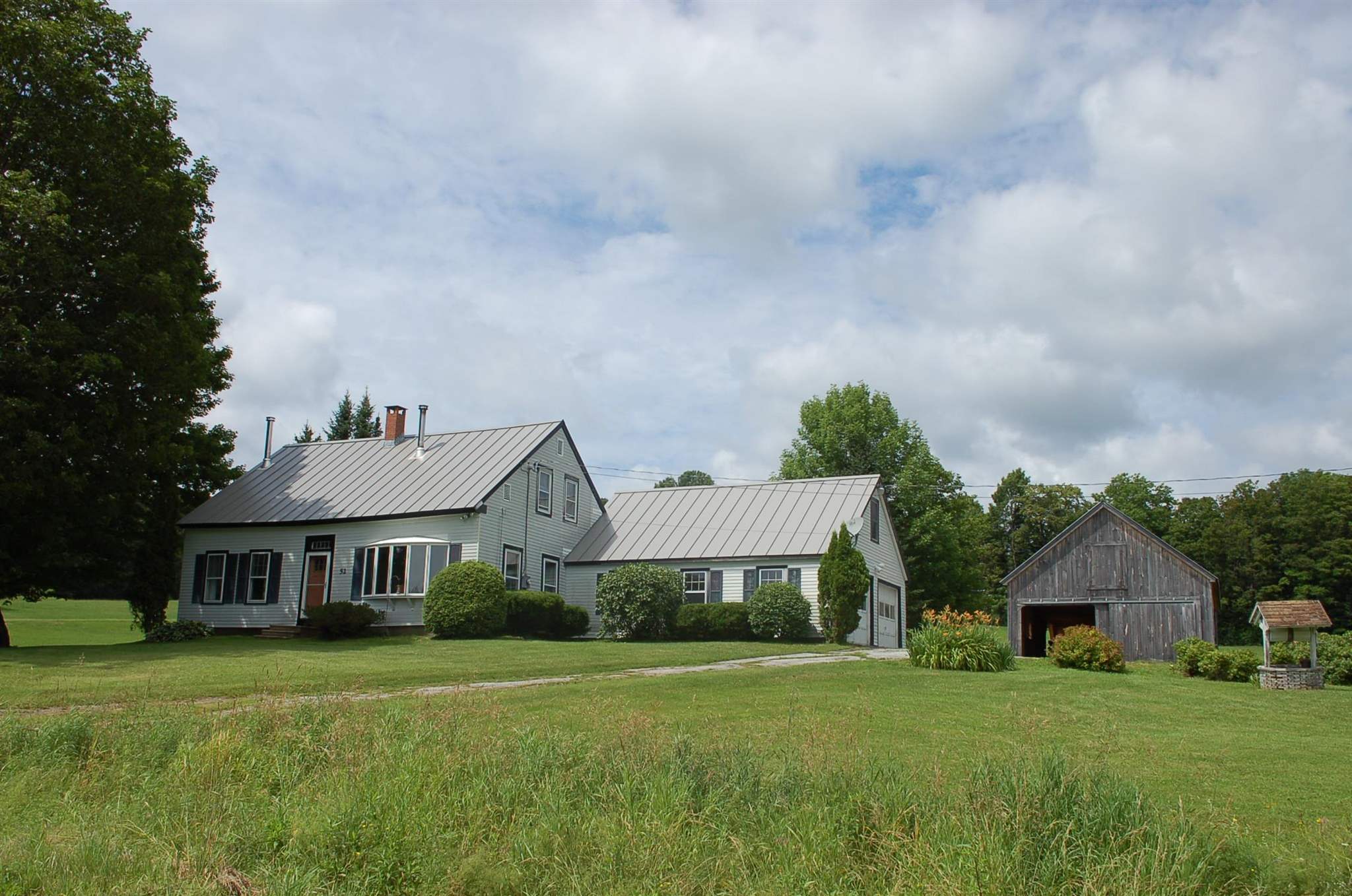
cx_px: 676
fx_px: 1237
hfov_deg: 57.3
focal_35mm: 33
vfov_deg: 39.8
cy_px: 448
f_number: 10
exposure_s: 1/400
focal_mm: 22
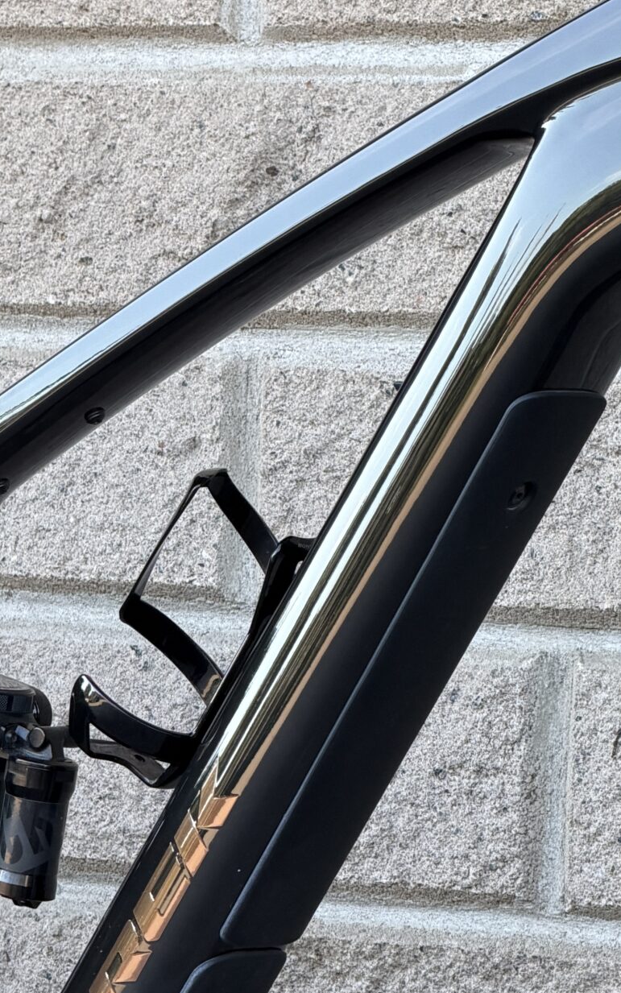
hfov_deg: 6.0
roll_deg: -1.4
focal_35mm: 220
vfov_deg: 9.5
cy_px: 760
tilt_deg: -4.0
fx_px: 5955
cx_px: 348
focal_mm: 16.89
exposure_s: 1/121
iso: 125
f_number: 2.8
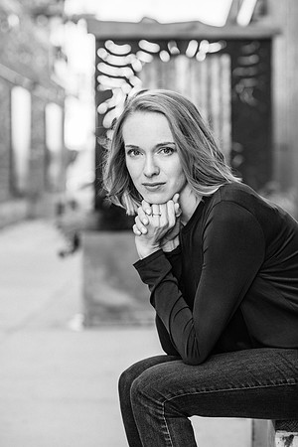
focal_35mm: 85
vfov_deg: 23.9
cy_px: 224
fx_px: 1055
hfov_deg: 16.1
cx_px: 149
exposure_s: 1/200
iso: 200
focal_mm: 85
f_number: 3.2
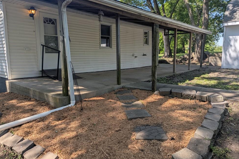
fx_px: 173
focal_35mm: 26
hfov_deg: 69.4
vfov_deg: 49.5
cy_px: 75
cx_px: 118
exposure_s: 1/618
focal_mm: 6.81
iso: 32
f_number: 1.85
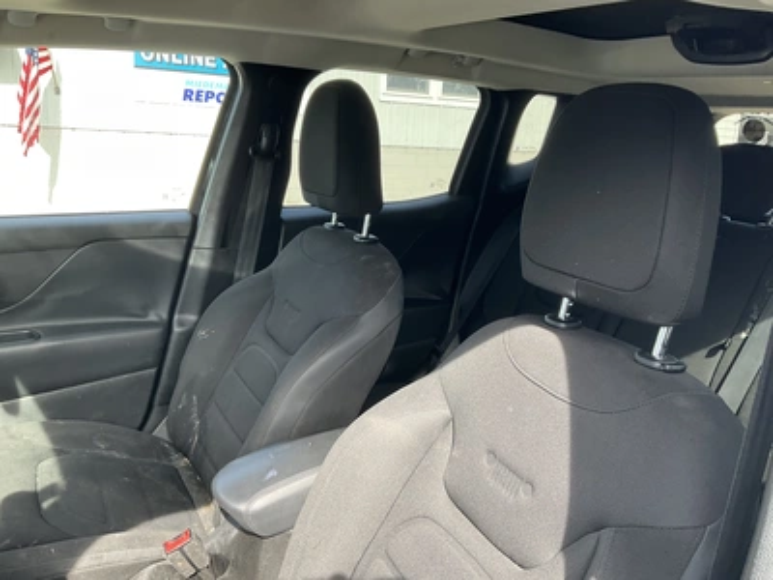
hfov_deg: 61.7
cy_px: 290
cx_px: 386
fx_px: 648
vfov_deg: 48.2
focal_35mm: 29
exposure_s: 1/122
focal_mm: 3
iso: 20
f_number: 1.8
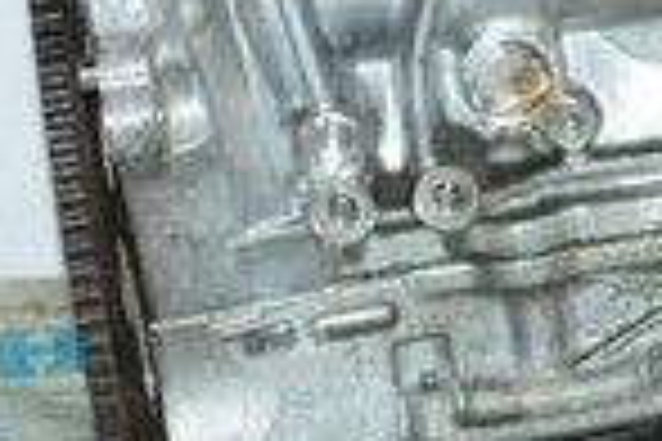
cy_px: -385
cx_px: 887
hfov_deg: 3.6
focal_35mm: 572
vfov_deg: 2.4
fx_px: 10526
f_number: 11
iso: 6400
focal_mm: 55
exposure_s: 1/200
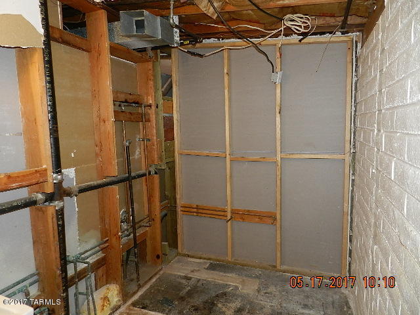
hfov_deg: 73.9
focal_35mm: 23
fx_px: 279
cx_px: 210
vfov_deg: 58.9
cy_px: 158
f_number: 3.4
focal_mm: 4
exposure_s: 1/30
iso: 200
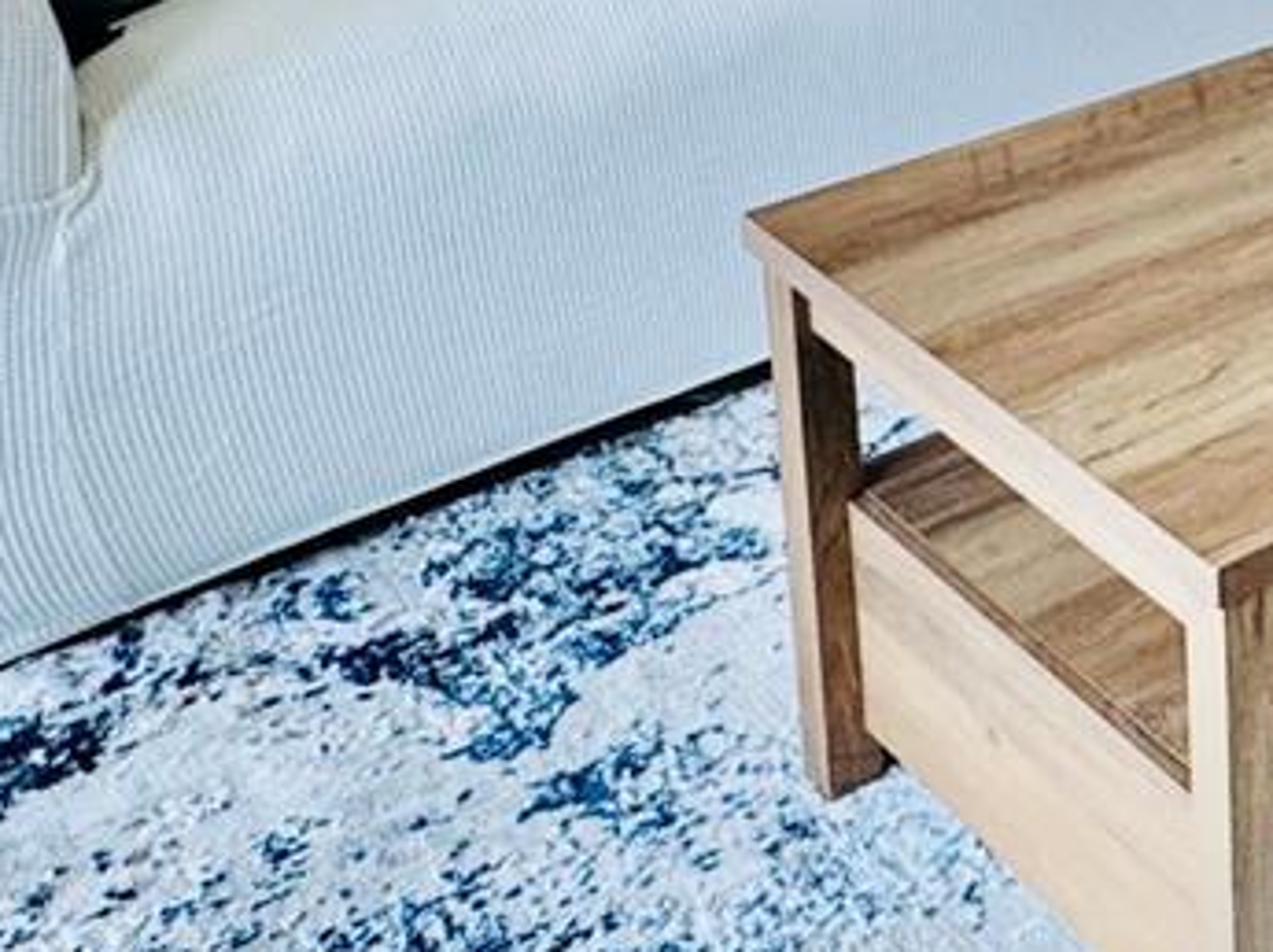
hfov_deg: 22.8
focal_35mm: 65
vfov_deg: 20.1
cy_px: -387
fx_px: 2388
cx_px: 2022
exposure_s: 1/120
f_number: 2.2
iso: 160
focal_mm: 2.22
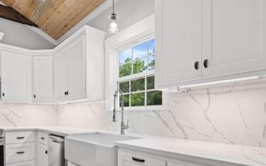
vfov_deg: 52.1
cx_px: 114
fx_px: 164
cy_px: 116
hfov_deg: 77.5
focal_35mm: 23
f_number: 7.1
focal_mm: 11
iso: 250
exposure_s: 1/13
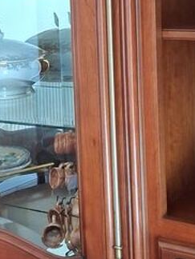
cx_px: 29
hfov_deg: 13.3
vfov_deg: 17.7
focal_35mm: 111
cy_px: 78
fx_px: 834
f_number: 1.8
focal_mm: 4
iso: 500
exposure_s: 1/33
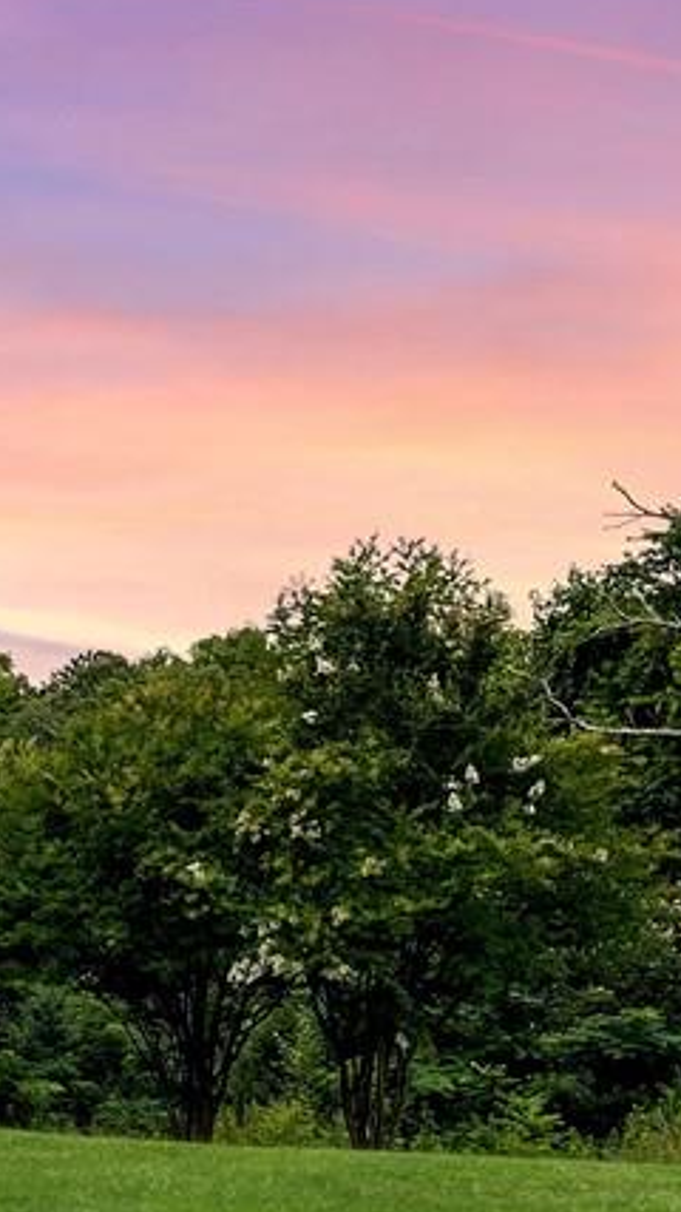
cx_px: -559
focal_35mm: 68
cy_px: 832
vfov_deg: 30.7
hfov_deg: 15.2
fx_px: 2184
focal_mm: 5.1
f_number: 1.6
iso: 32
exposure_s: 1/3165
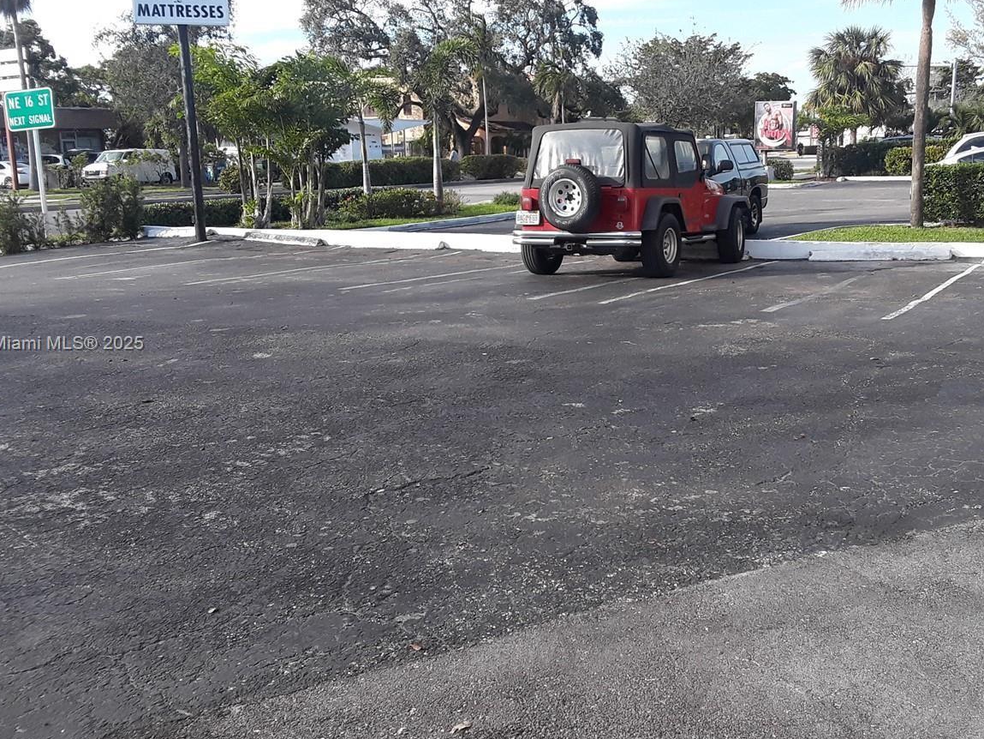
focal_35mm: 39
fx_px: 1109
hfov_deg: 47.7
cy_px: 345
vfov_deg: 36.8
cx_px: 555
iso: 40
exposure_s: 1/593
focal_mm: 2.9
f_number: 1.9
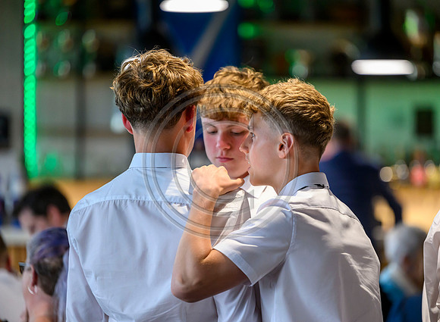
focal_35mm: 187
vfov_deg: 7.8
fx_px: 2353
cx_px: 242
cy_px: 161
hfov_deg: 10.7
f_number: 3.2
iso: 4000
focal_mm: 175
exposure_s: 1/320
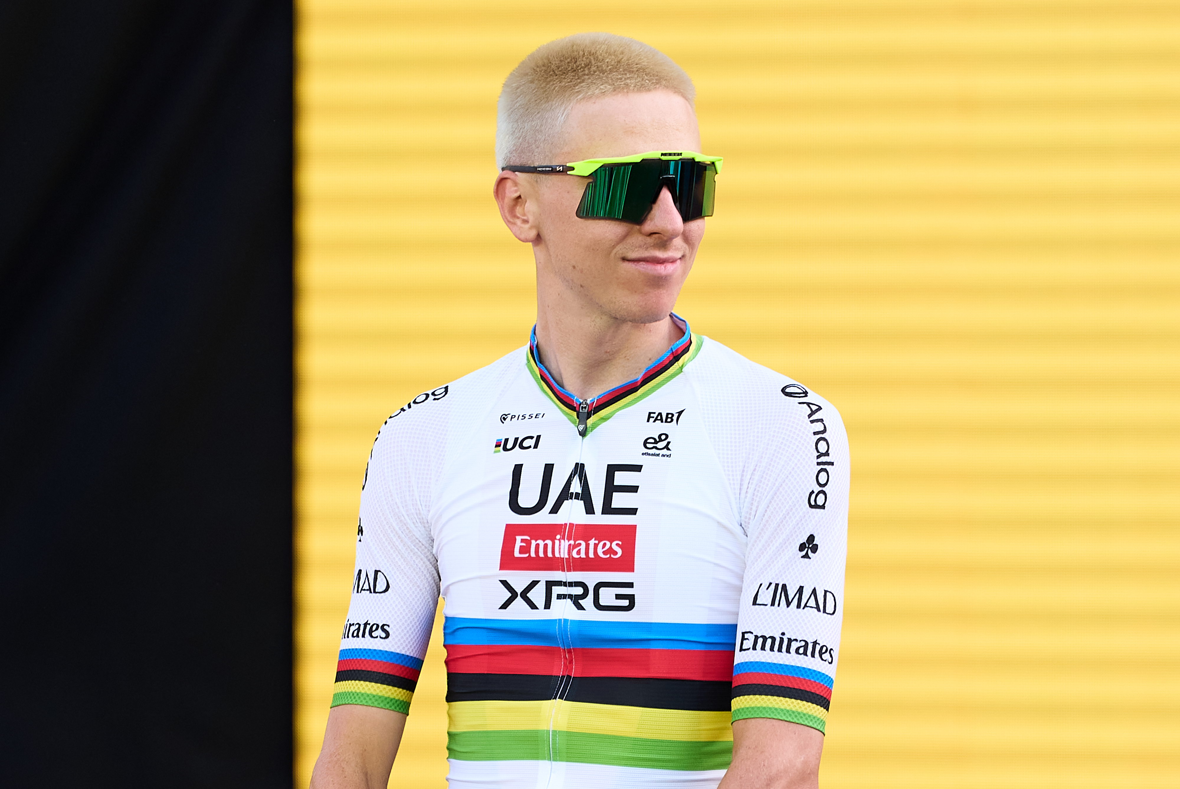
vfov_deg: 4.6
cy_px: 394
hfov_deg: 6.9
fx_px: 9842
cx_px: 590
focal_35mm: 300
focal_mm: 200
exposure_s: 1/1600
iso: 800
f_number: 2.8
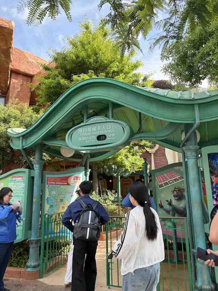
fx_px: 218
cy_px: 146
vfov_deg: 67.3
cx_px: 109
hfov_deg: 53.1
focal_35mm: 26
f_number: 1.6
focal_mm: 5.96
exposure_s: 1/791
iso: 64
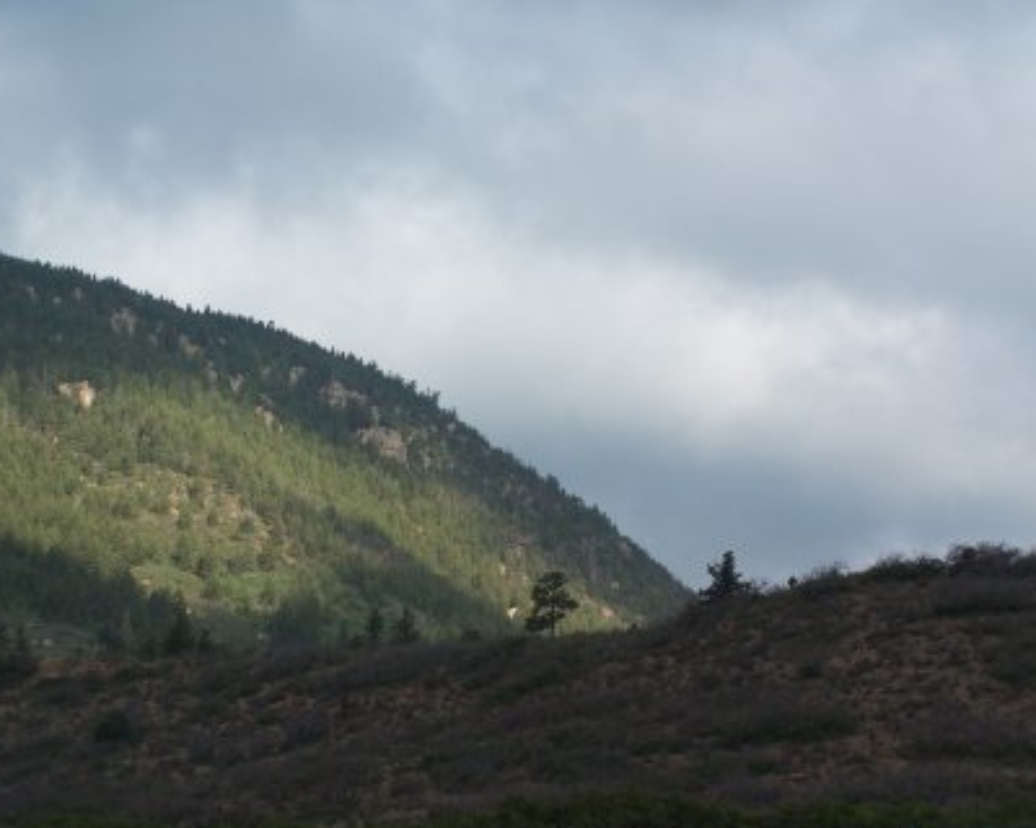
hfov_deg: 19.4
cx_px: 523
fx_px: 3035
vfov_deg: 15.5
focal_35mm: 99
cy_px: 417
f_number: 3.2
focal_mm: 15.6
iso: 80
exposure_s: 1/640
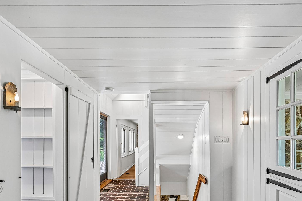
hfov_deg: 76.6
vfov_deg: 54.0
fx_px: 191
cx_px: 162
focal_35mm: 23
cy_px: 142
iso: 800
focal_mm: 15.5
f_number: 8
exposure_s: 1/60
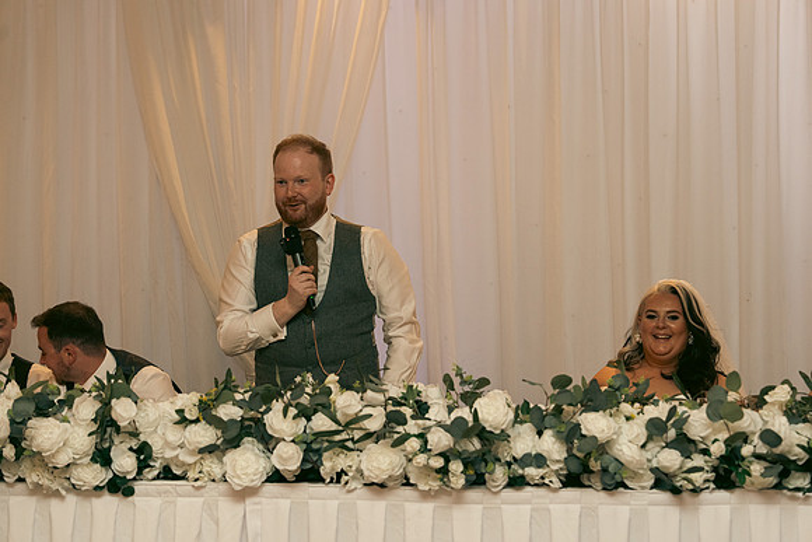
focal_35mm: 70
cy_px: 271
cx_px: 406
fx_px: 1579
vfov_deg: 19.5
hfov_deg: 28.8
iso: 2500
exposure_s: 1/160
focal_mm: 70
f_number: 3.5
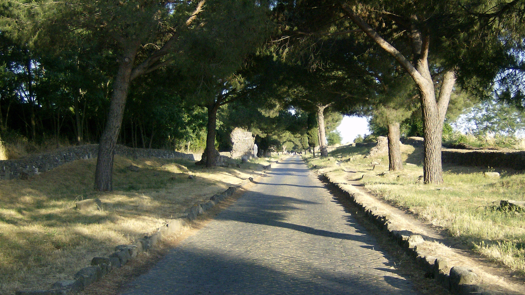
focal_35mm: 49
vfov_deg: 24.4
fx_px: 682
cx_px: 280
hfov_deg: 42.1
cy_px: 140
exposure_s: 1/415
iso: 100
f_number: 2.8
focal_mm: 6
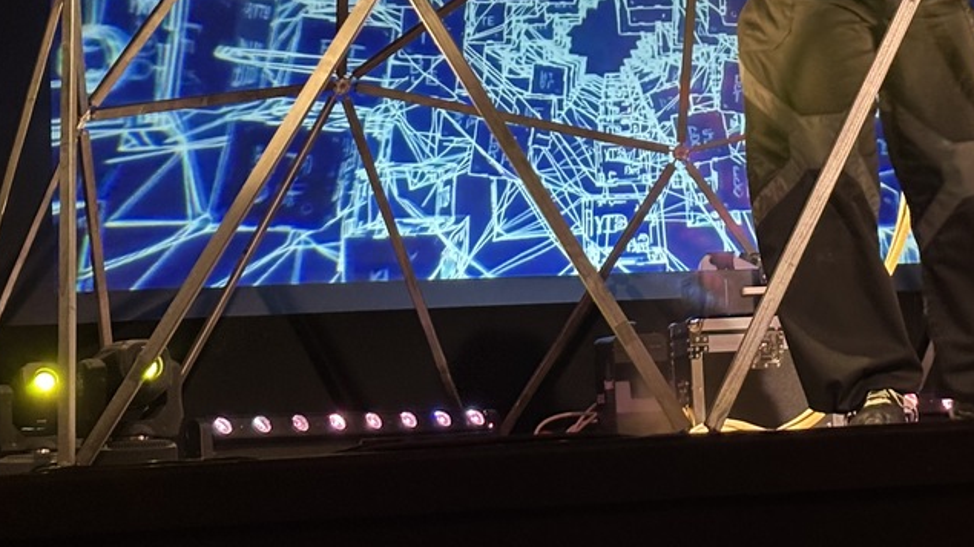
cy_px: 60
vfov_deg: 11.3
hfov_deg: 19.9
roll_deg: +2.3
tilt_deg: +7.7
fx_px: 2763
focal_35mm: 107
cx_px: 630
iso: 250
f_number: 1.6
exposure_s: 1/40
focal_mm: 5.96
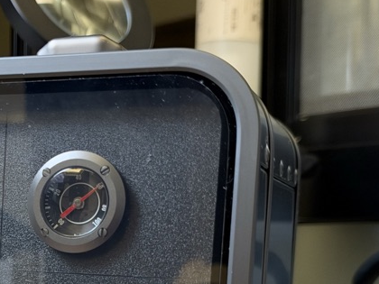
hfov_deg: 22.9
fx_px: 876
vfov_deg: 17.7
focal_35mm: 80
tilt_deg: -3.4
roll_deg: -0.1
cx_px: -48
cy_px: 317
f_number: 1.48
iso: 500
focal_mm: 6.93
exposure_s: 1/40
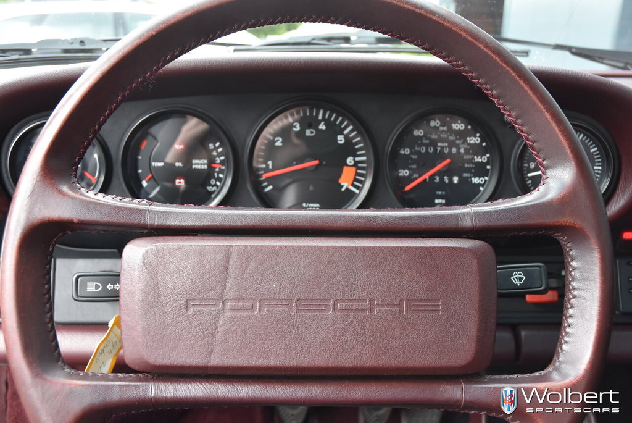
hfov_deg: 53.1
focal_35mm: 36
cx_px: 316
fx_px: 633
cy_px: 212
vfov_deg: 37.0
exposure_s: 1/160
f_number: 6.3
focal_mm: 24
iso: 800
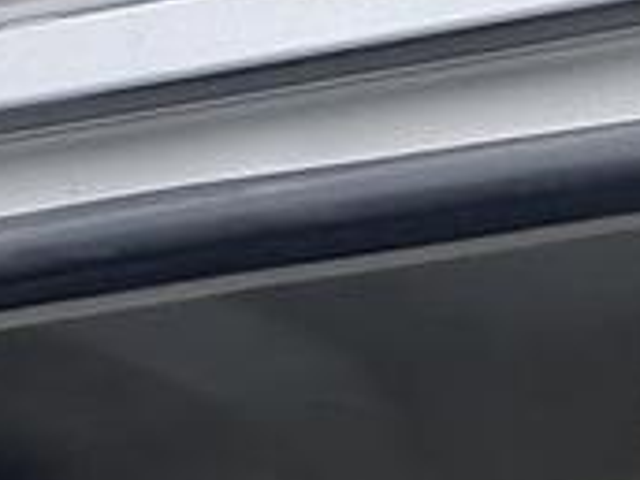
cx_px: 692
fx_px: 1350
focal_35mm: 73
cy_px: 1075
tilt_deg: -14.5
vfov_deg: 14.7
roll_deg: -0.3
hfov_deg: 24.9
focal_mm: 2.22
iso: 64
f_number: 2.2
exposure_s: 1/200
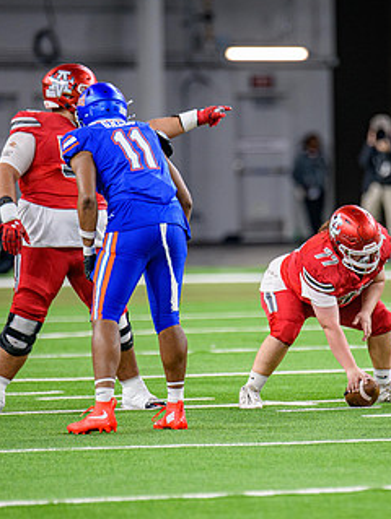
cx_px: 310
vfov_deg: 3.8
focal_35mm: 524
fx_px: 7876
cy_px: 290
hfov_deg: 2.8
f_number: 2.8
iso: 1000
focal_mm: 300
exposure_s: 1/400
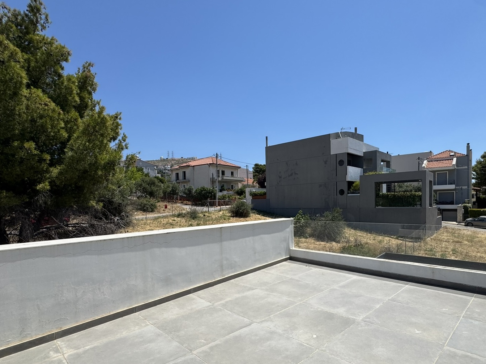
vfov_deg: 65.6
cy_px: 210
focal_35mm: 20
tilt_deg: -1.3
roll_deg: +1.5
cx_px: 264
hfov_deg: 81.6
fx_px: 281
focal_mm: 2.22
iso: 50
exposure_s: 1/2770
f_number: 2.2
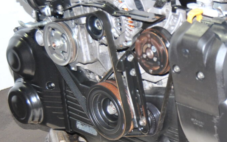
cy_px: 81
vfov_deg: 12.9
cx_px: 190
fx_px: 625
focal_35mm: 101
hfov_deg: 20.3
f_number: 4
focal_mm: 28
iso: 400
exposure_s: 1/100
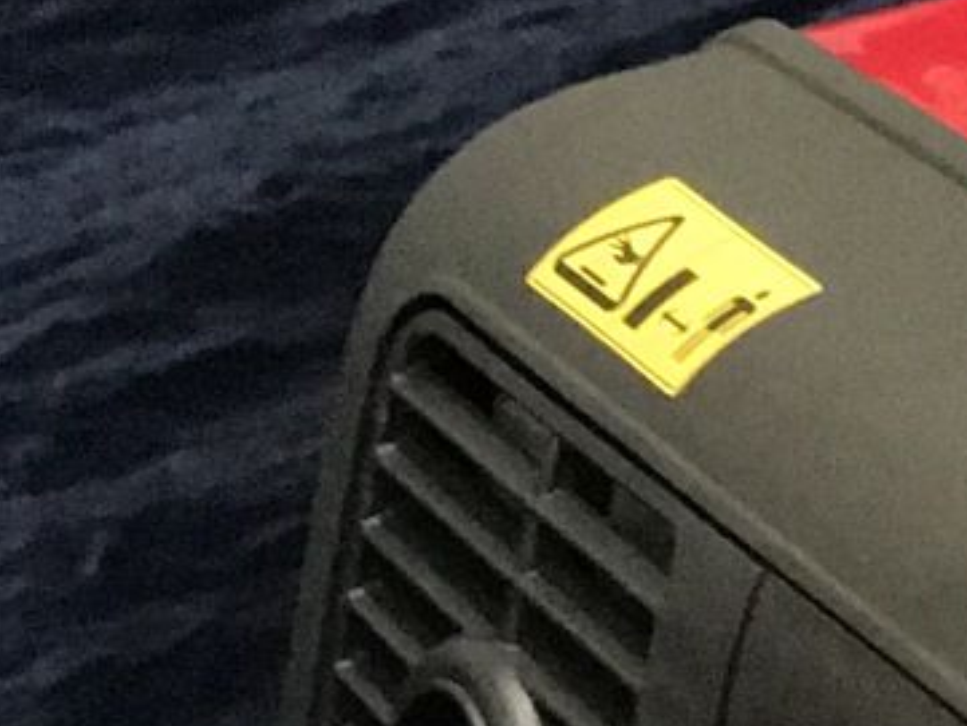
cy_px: 1567
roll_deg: +1.2
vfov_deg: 4.6
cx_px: 2057
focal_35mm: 316
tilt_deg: -32.8
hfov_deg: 6.1
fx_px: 8830
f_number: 2.8
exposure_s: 1/50
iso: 320
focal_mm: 6.6
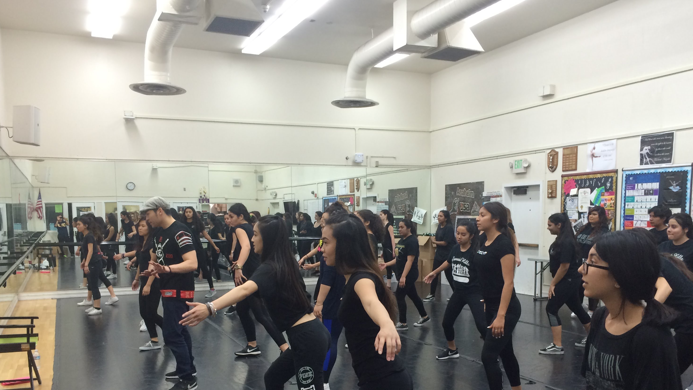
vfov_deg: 33.2
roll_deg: +1.4
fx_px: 643
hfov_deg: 56.6
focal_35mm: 35
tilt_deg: -6.9
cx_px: 351
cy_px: 281
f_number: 2.2
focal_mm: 4.15
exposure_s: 1/30
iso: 40
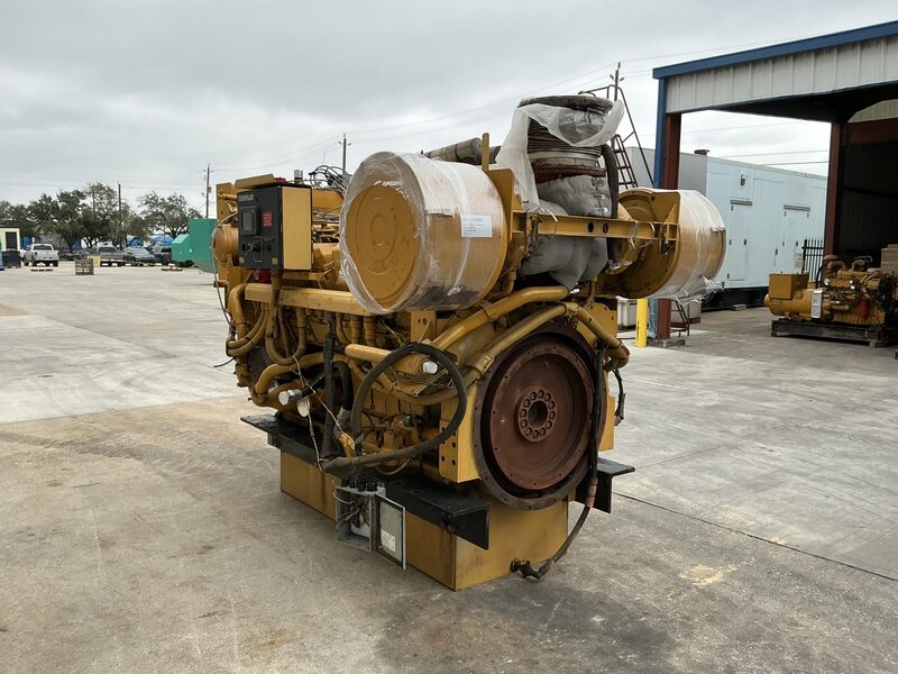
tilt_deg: -6.2
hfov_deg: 63.4
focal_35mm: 28
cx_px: 449
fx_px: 726
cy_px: 337
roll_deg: +0.2
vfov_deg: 49.7
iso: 25
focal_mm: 3
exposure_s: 1/580
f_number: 1.8
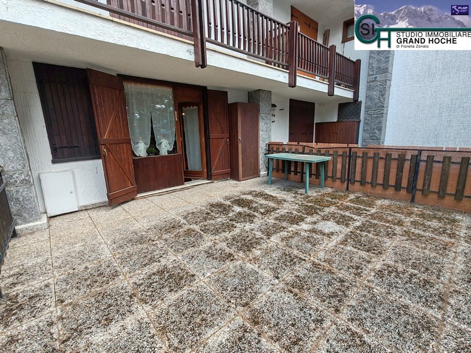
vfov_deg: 78.1
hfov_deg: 94.5
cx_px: 236
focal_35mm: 16
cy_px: 176
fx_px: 218
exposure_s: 1/190
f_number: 2.2
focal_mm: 1.96
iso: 50
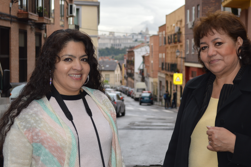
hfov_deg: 26.3
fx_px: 536
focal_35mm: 77
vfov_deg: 17.7
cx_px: 140
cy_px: 68
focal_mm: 38
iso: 100
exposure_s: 1/200
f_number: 5
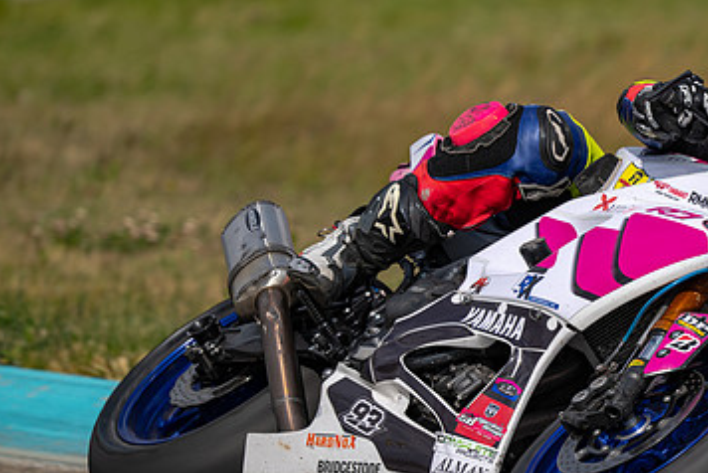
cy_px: 257
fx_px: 16021
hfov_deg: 2.5
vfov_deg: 1.7
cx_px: 573
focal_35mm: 814
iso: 72
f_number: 6.3
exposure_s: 1/1000
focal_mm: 500
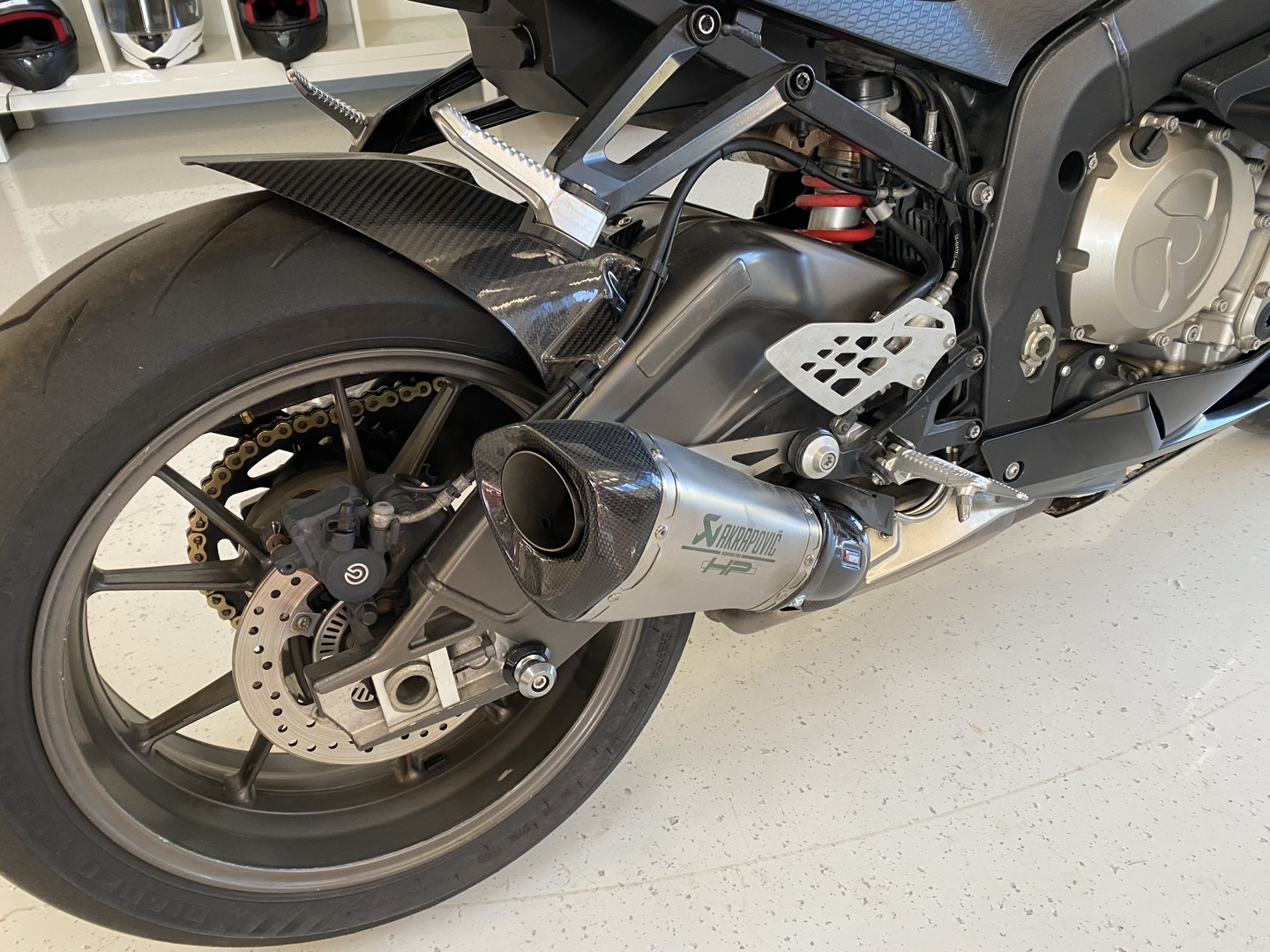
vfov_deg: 53.1
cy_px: 476
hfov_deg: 67.3
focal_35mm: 26
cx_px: 635
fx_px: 954
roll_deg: +1.9
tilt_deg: -36.0
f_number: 1.8
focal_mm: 4.25
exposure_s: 1/50
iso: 80
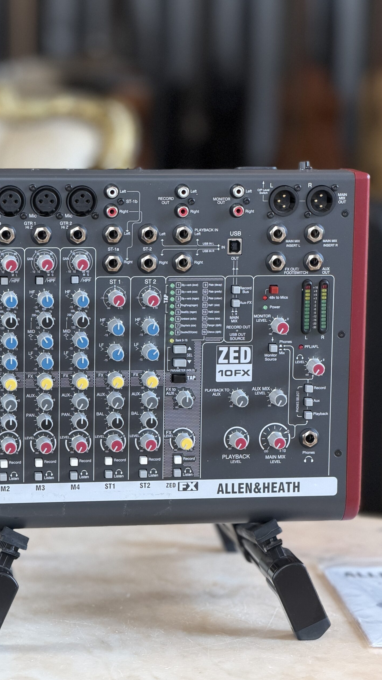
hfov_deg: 11.0
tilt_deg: -9.4
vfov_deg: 19.5
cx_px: 134
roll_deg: -0.8
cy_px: 337
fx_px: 1981
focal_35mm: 110
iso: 320
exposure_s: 1/121
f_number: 2.8
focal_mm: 16.89
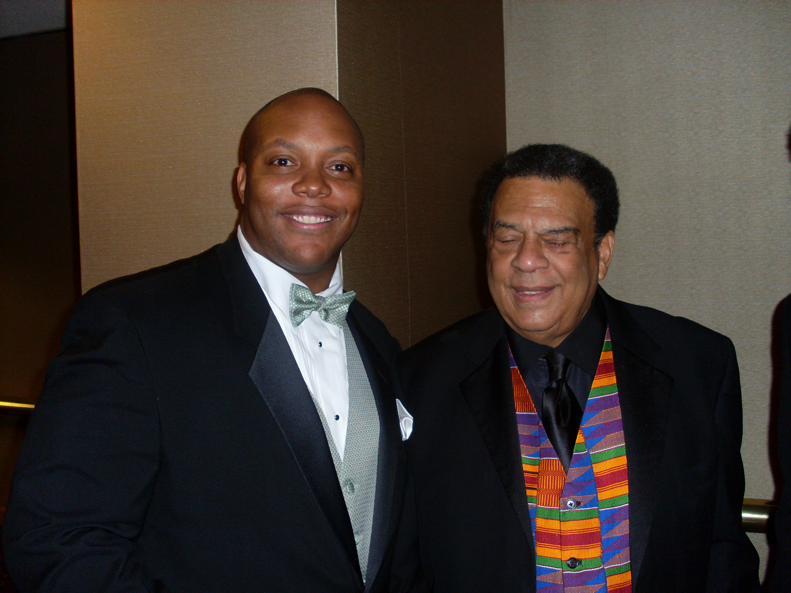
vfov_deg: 37.7
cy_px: 296
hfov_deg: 49.0
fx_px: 868
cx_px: 396
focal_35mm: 38
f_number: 3
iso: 100
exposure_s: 1/45
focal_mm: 6.3
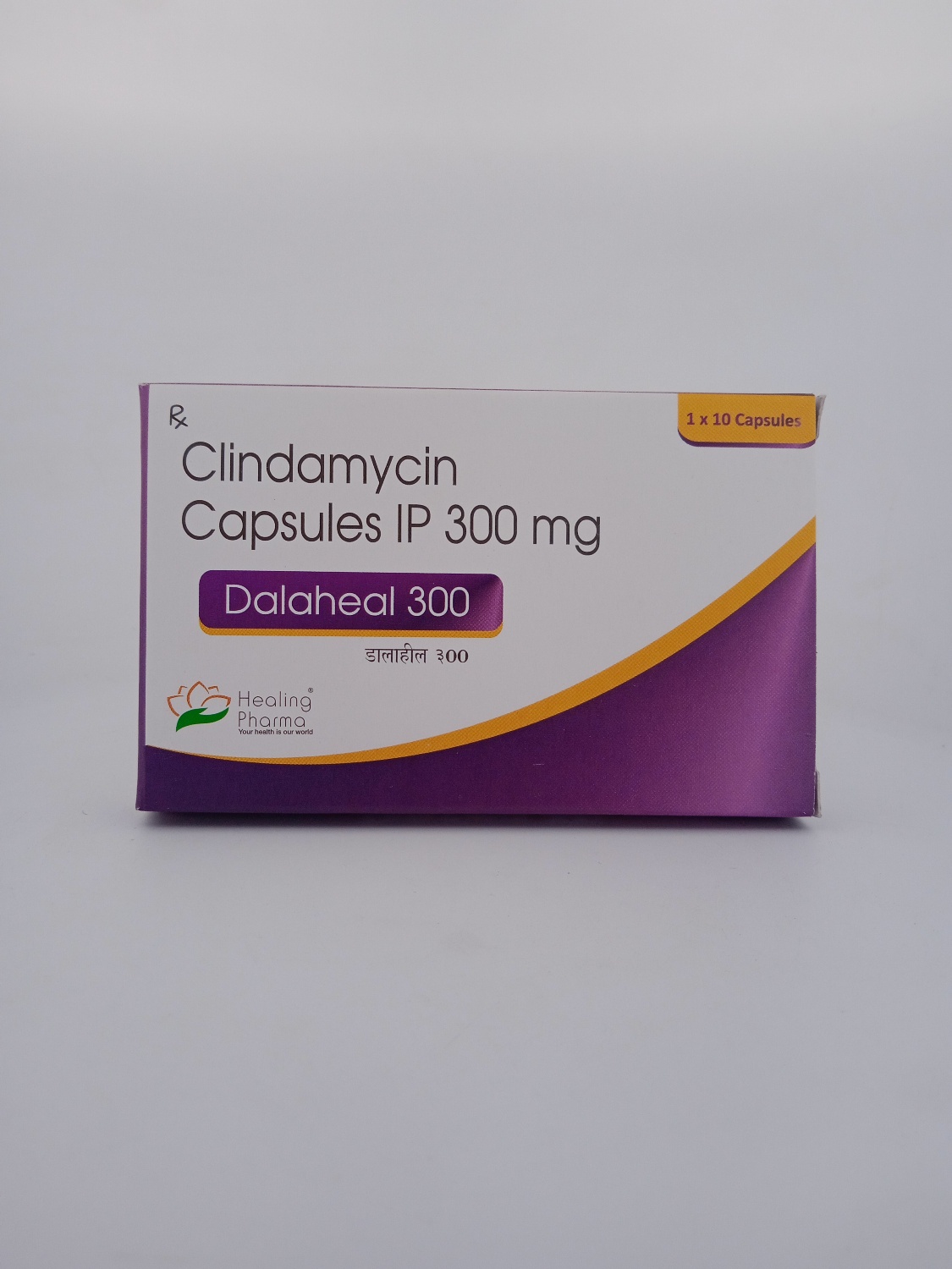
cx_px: 476
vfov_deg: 63.4
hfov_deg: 49.7
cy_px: 634
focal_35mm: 28
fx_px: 1027
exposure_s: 1/182
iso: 100
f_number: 2.2
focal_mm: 3.43
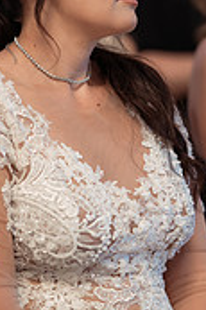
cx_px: 159
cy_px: 100
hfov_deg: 6.2
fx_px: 1901
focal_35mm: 221
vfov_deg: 9.3
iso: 1600
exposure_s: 1/200
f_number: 2
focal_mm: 85
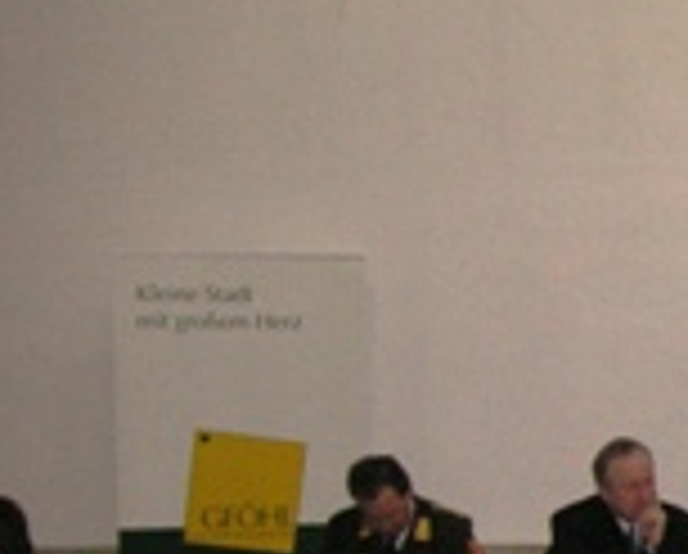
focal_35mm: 113
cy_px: 495
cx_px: 1066
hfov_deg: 15.5
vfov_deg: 13.6
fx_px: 2305
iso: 160
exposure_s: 1/45
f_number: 2.8
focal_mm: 6.1
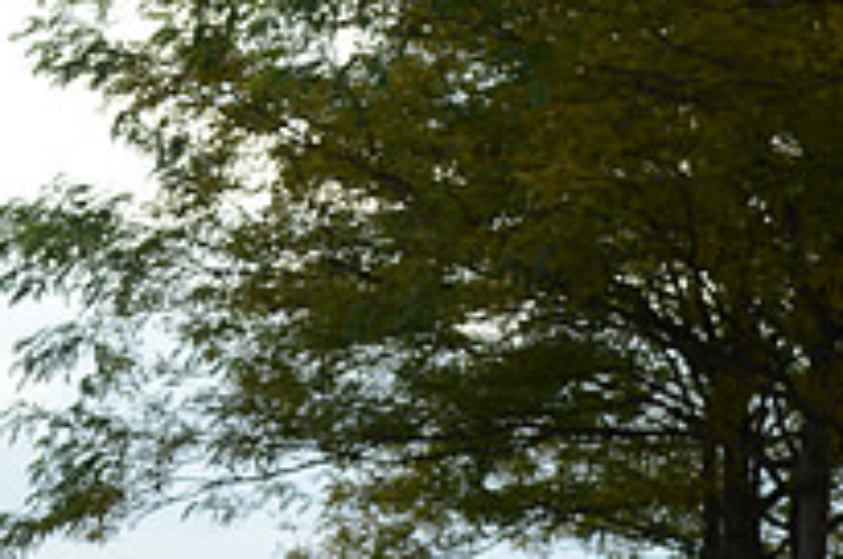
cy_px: 775
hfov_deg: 13.0
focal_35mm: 156
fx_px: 3647
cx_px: -16
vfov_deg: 8.6
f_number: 7.1
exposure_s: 1/250
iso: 250
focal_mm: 55
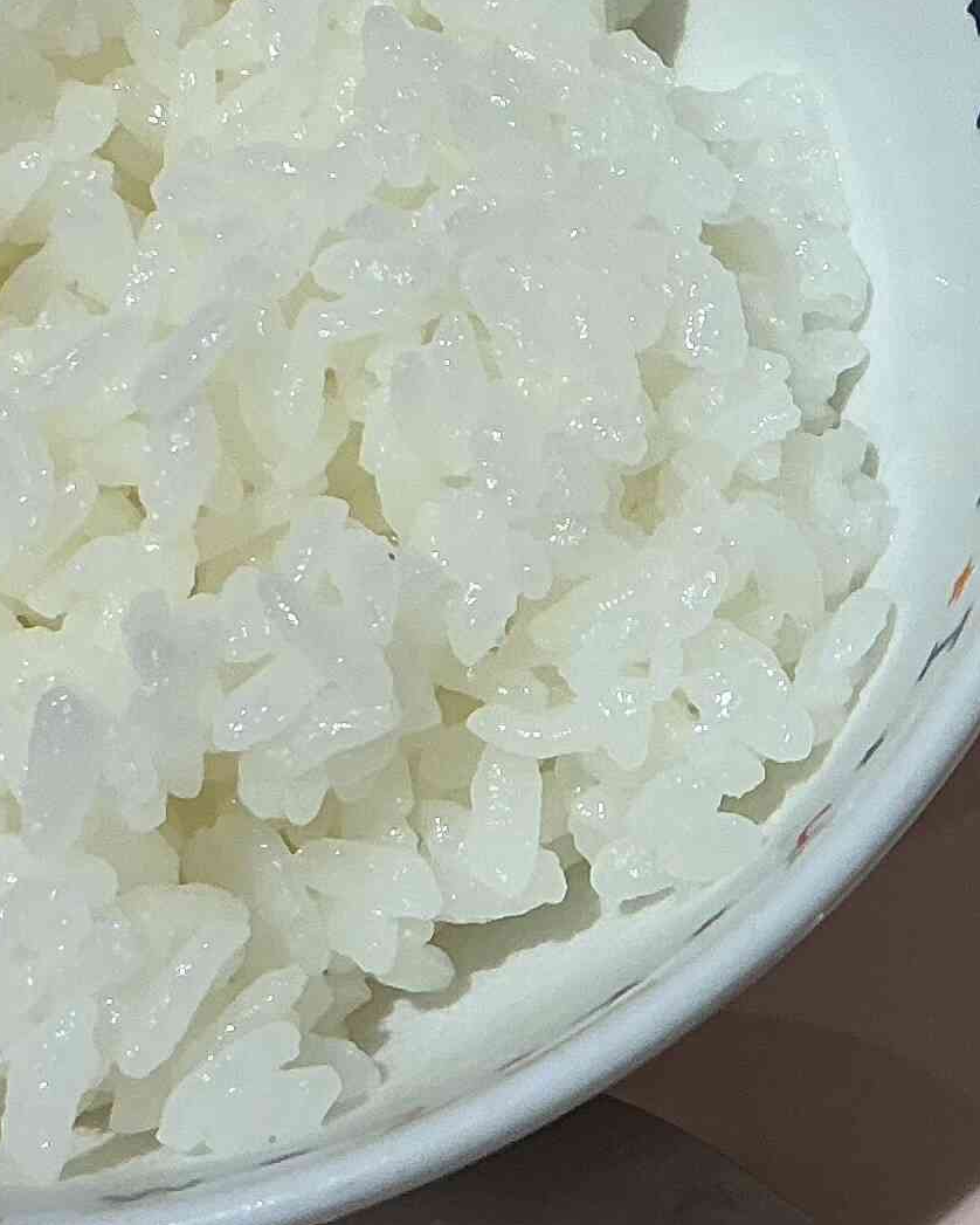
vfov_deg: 17.4
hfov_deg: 13.7
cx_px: 1226
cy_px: 115
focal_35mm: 109
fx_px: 3951
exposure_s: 1/60
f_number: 1.8
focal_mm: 3
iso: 32
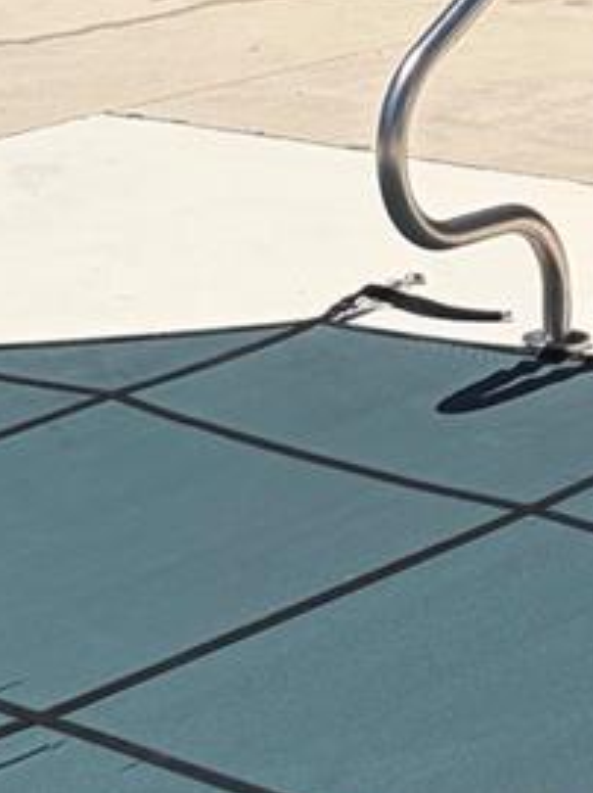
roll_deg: +0.3
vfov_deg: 12.8
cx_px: 828
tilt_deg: -3.9
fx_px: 3386
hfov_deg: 9.8
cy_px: -344
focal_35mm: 148
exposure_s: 1/8850
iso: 50
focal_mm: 5.96
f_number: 1.6
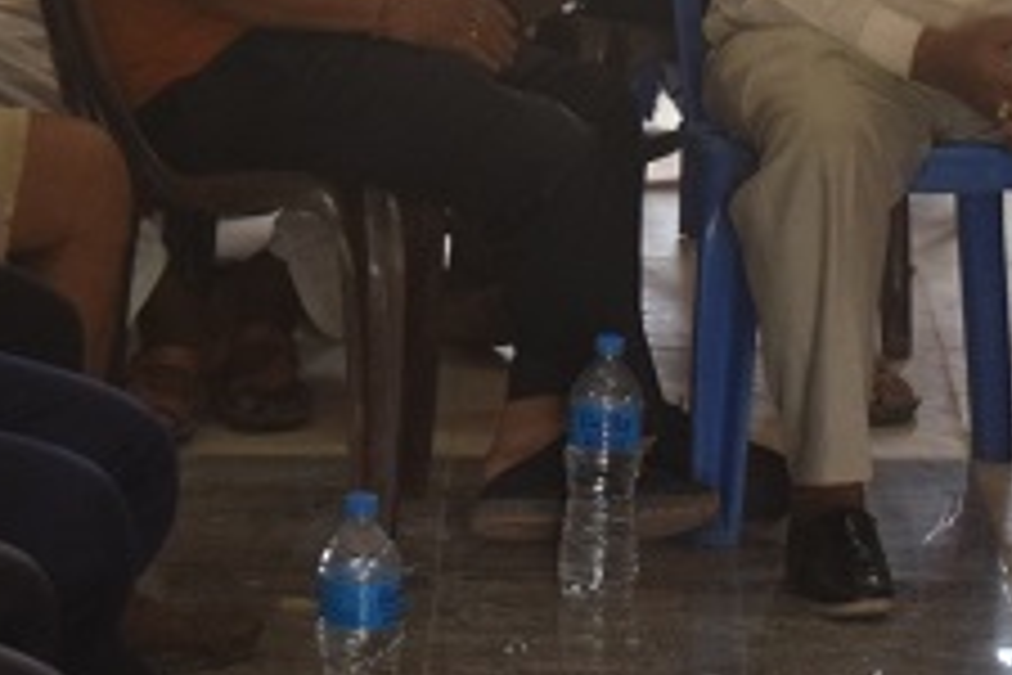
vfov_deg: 6.7
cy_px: 142
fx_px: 5797
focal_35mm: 206
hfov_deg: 10.0
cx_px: 576
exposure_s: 1/125
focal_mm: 31
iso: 720
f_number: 5.6
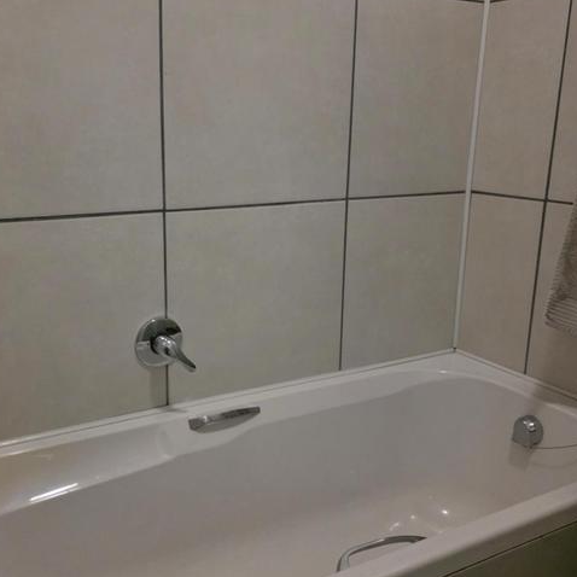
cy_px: 275
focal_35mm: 34
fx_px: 641
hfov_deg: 48.2
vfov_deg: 48.4
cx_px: 234
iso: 2000
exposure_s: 1/100
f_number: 1.7
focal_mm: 6.3
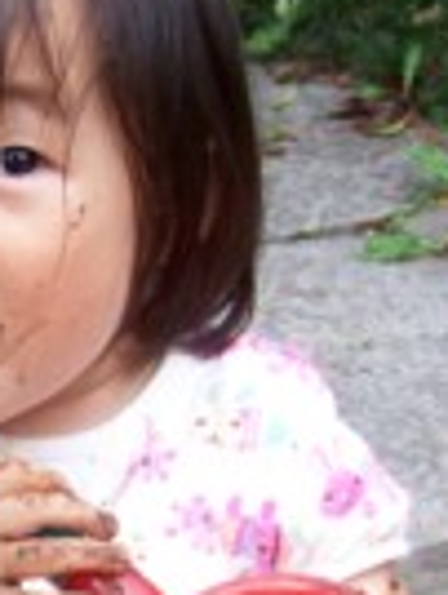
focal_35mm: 121
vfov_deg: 15.8
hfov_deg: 11.9
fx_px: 2081
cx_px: -160
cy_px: 648
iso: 200
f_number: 2.8
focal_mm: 5.85
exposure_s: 1/640
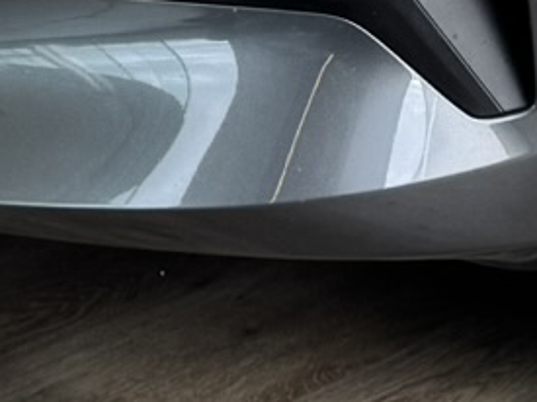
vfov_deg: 7.5
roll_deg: -2.0
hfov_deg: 11.0
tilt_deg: -0.6
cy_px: -701
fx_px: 2776
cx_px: 324
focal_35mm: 179
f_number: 1.78
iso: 80
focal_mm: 6.76
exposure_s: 1/98
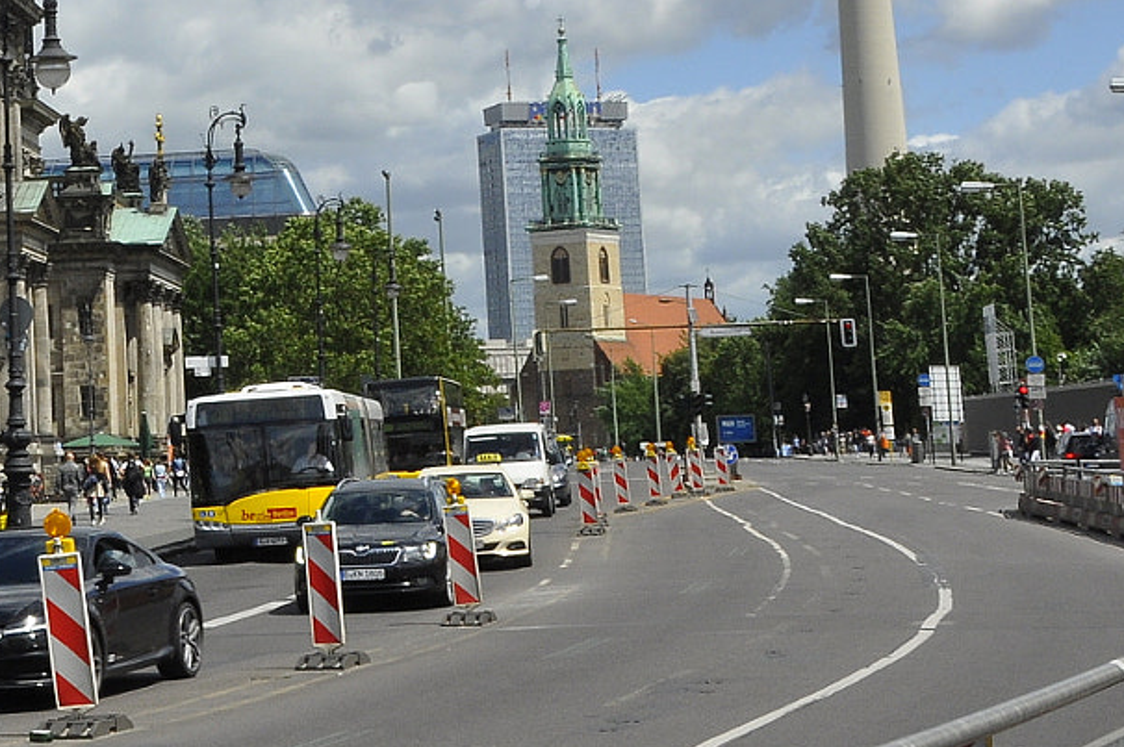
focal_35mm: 95
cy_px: -57
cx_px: -160
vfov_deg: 14.1
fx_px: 2964
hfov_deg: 20.3
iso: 320
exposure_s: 1/125
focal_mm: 24
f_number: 22
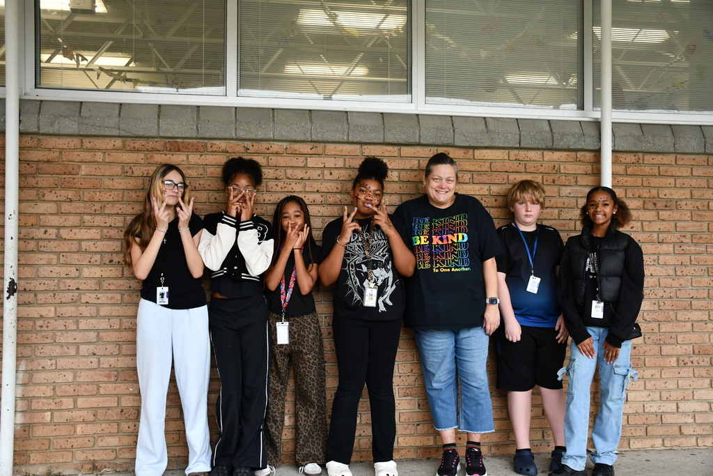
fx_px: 673
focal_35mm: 34
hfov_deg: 55.8
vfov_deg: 38.9
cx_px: 356
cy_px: 238
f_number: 3.8
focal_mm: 23
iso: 800
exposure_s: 1/250
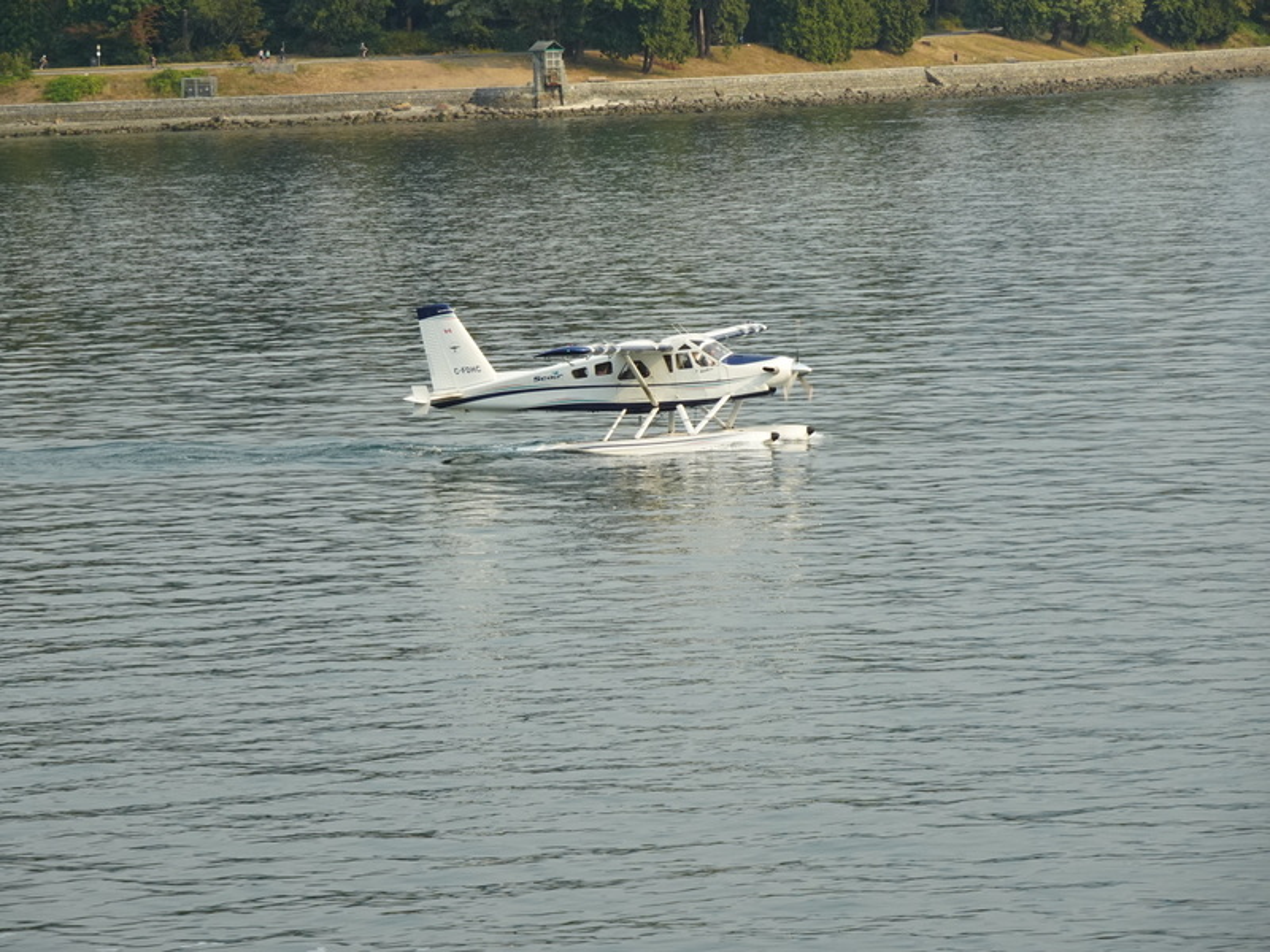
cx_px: 635
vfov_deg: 7.0
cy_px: 476
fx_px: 7778
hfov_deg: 9.3
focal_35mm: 212
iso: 100
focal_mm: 34.21
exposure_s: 1/250
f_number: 6.3
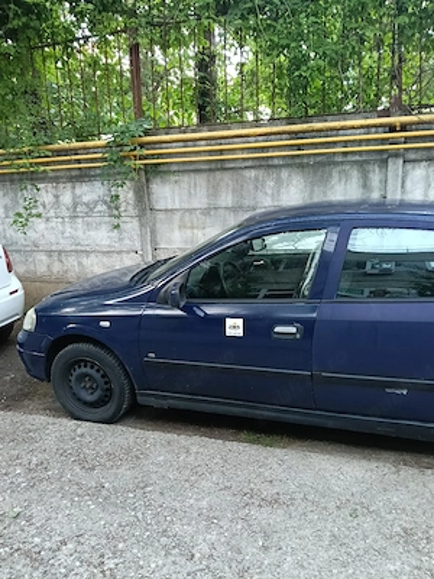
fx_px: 451
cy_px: 290
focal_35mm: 27
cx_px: 217
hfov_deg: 51.4
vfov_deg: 65.3
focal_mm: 3.98
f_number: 1.8
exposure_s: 1/33.3
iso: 400
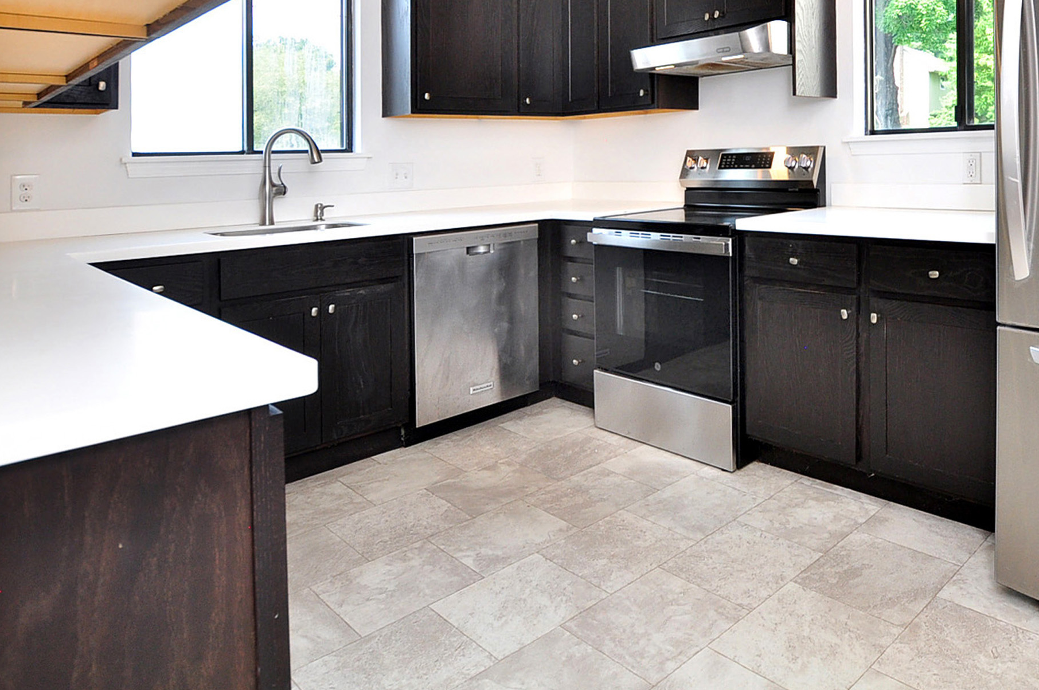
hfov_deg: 71.5
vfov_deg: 50.3
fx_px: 692
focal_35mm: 24
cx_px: 698
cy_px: 154
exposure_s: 1/100
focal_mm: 10
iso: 400
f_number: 5
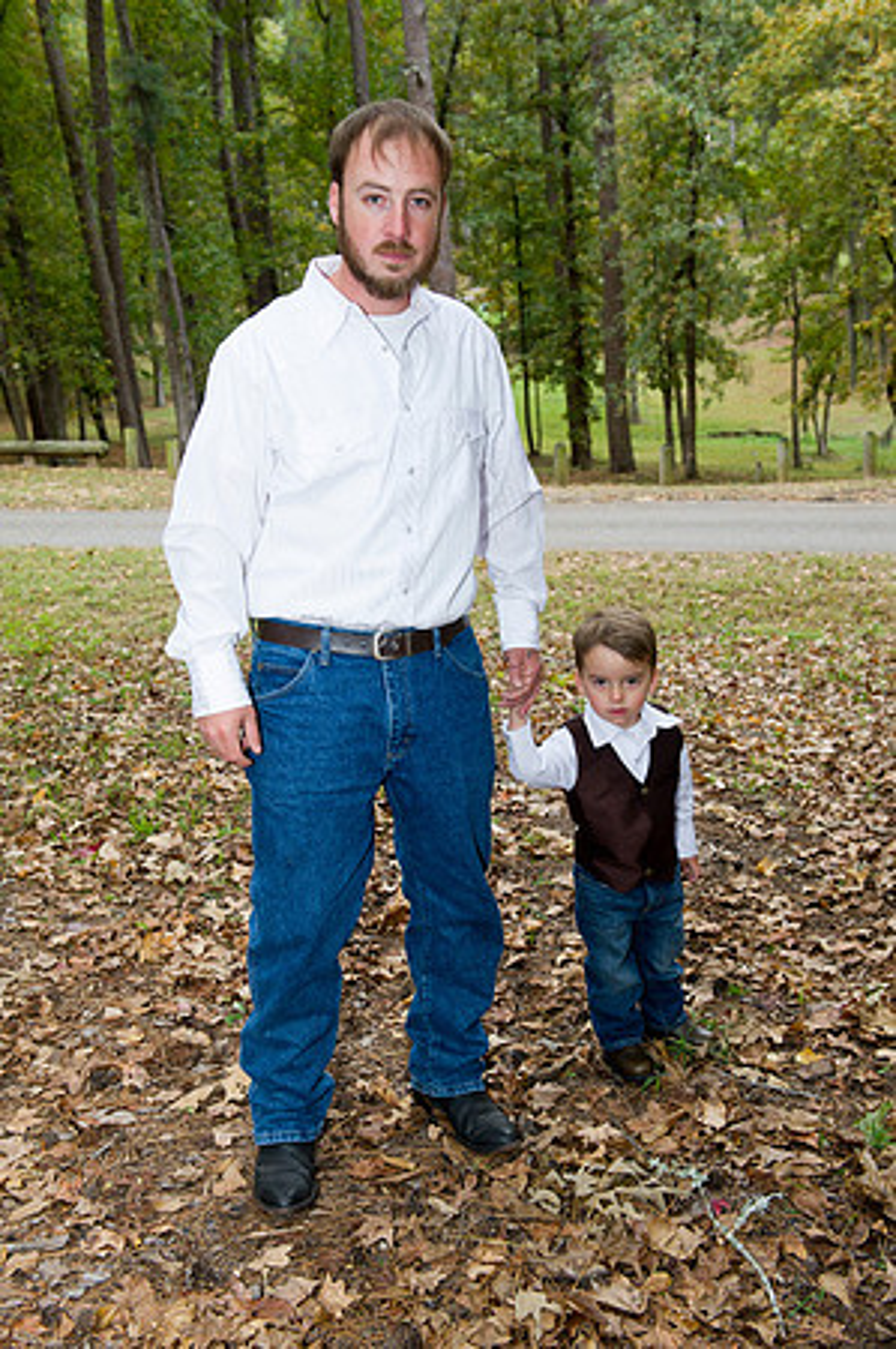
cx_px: 448
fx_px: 1422
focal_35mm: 38
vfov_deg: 50.7
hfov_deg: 35.0
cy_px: 674
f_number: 5.6
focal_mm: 38
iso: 640
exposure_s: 1/160
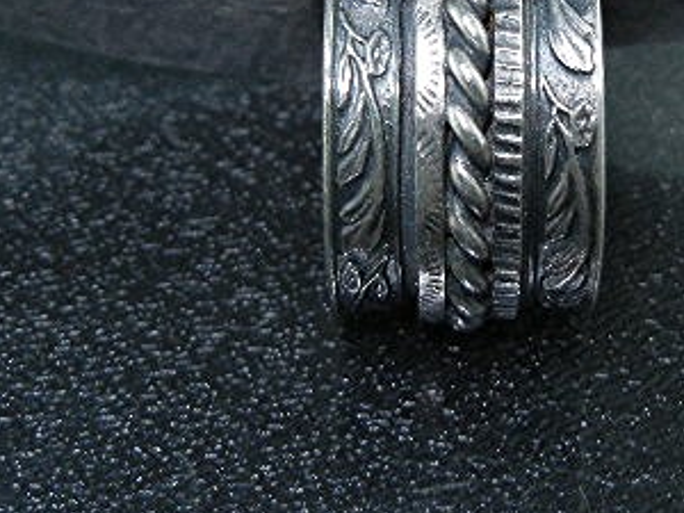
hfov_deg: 15.6
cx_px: 470
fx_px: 2490
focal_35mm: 126
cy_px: 82
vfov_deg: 11.7
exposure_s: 1/30
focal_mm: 10.6
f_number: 4
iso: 205
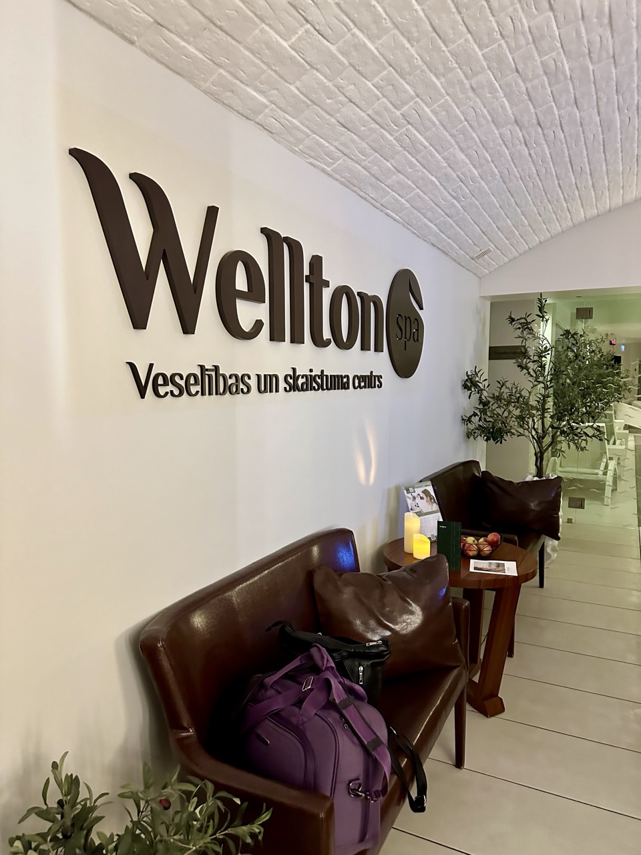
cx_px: 320
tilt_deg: -7.9
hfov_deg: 56.8
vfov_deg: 71.6
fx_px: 593
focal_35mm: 24
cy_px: 428
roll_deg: -0.8
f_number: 1.78
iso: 800
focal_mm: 6.86
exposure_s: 1/50
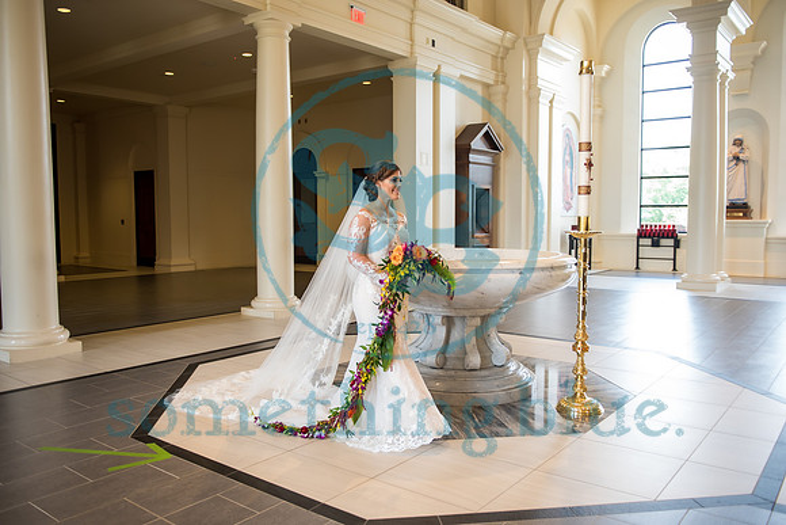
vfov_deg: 43.6
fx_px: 656
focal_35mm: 30
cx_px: 385
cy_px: 262
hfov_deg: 61.8
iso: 640
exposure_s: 1/160
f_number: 2.8
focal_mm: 29
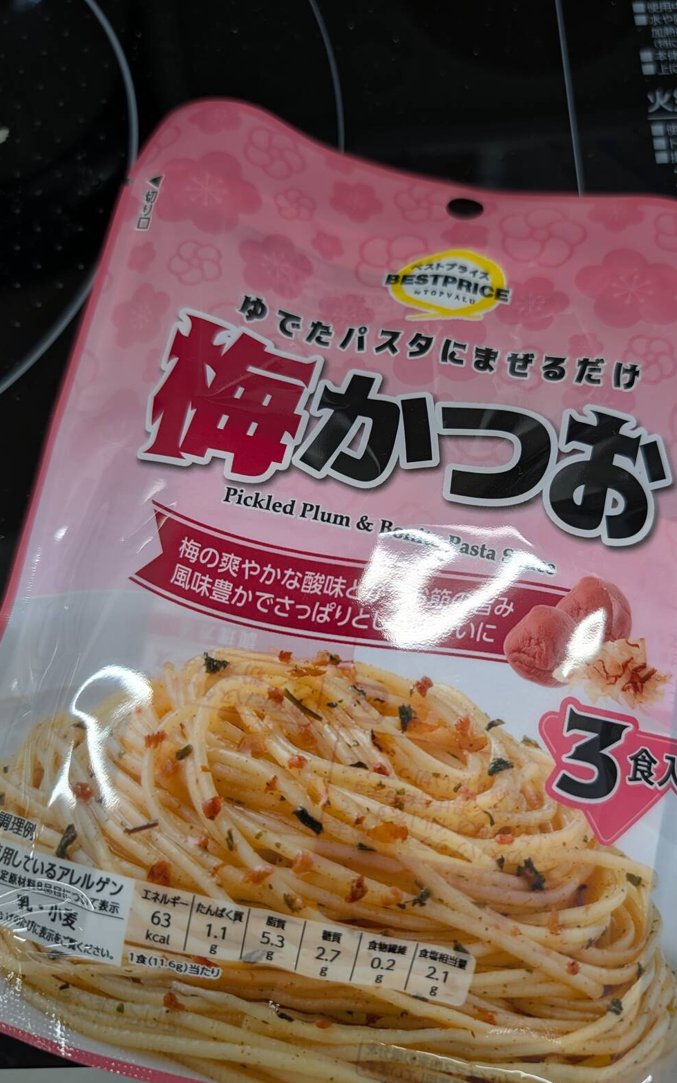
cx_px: 392
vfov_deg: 70.4
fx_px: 768
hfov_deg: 47.4
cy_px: 533
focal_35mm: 26
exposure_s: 1/123
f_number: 1.68
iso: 51
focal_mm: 6.9
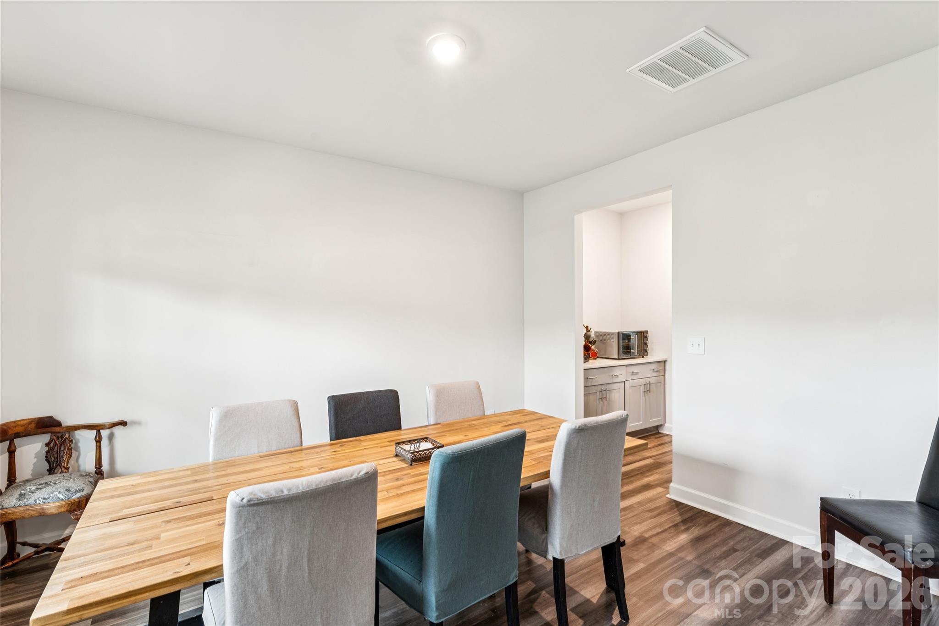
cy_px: 313
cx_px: 470
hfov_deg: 95.0
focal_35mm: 16
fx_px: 430
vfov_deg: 72.0
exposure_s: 1/2
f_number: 9
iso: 100
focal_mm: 16.5
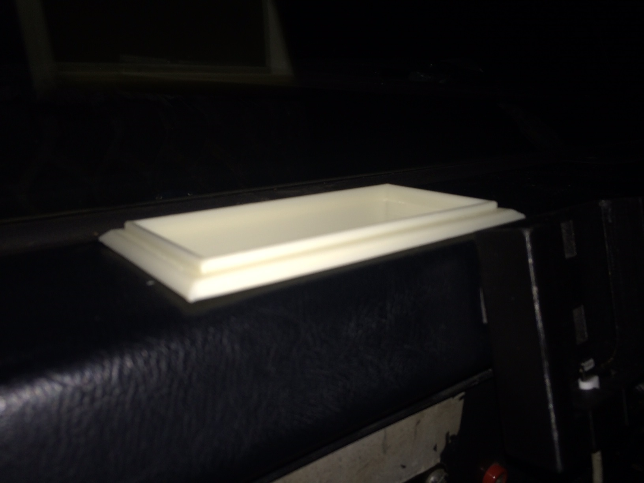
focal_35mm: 29
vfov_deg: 48.2
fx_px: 540
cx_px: 322
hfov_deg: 61.7
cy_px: 242
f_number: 2.2
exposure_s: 1/122
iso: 32
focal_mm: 4.15
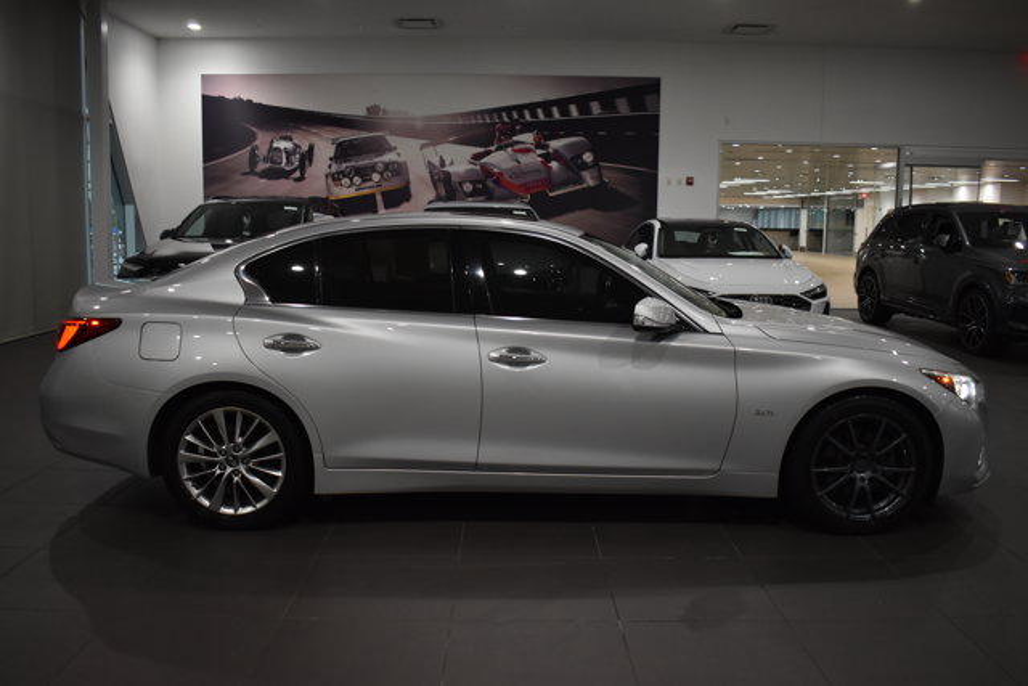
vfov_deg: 43.6
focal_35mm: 30
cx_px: 514
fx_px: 857
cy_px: 343
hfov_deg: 61.9
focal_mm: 20
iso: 1100
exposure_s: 1/125
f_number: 3.8
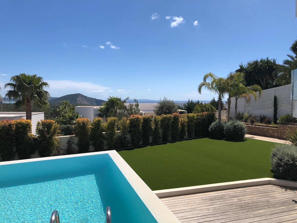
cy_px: 112
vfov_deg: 49.7
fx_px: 240
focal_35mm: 28
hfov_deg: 63.4
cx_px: 148
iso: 25
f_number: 1.8
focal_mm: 4
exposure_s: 1/3436
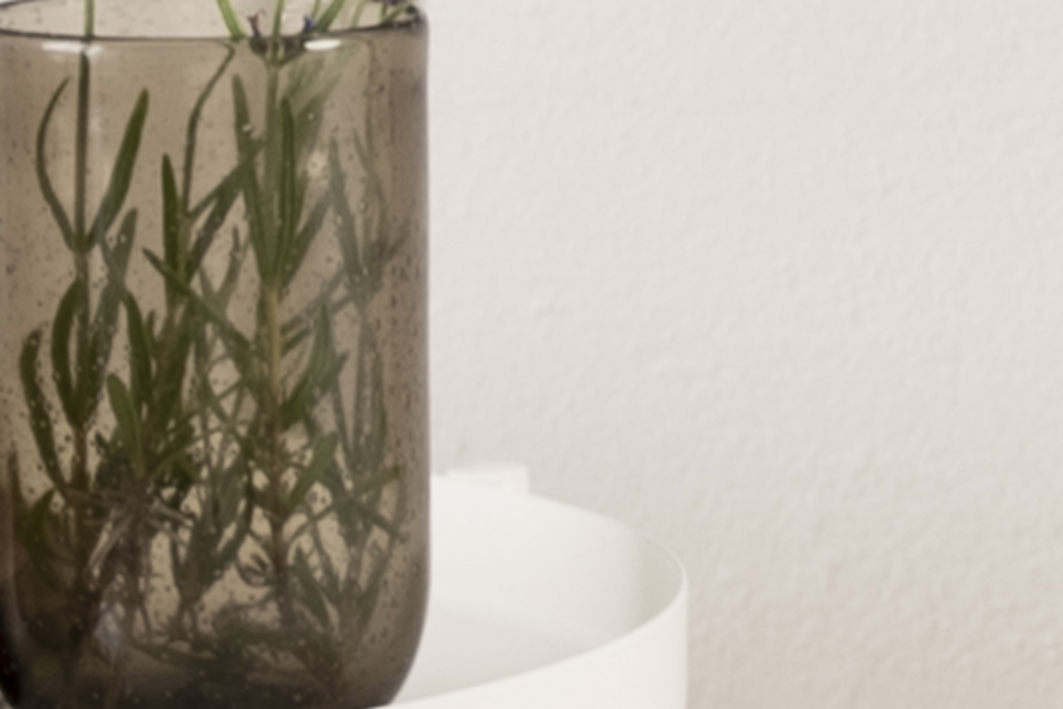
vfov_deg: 2.7
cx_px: 2638
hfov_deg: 3.9
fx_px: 15147
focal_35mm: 513
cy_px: 496
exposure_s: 1/125
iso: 100
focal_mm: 70
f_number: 11
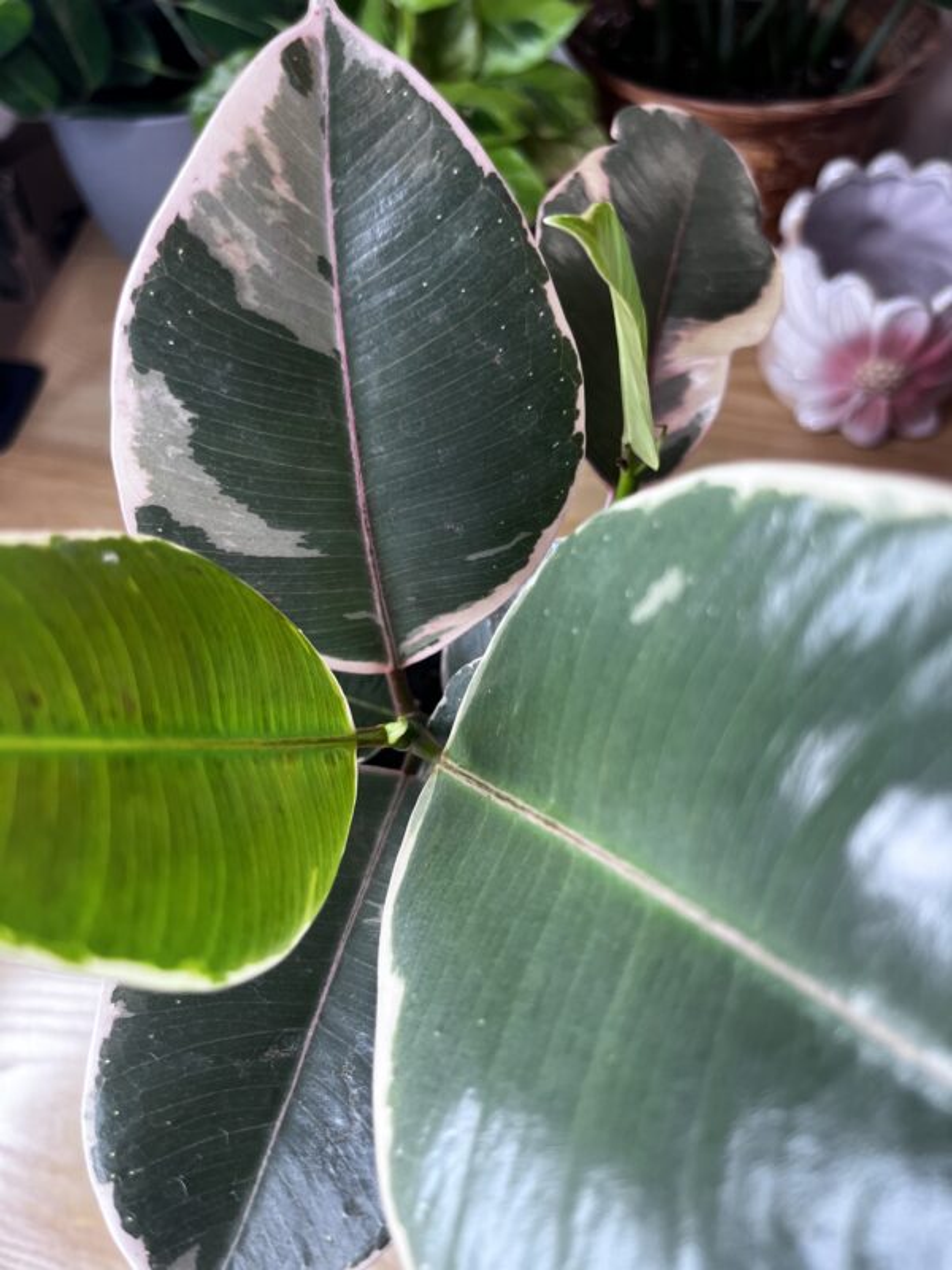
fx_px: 953
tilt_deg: -59.5
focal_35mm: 26
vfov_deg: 67.3
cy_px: 635
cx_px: 476
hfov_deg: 53.1
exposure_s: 1/120
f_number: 1.6
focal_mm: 5.1
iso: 100
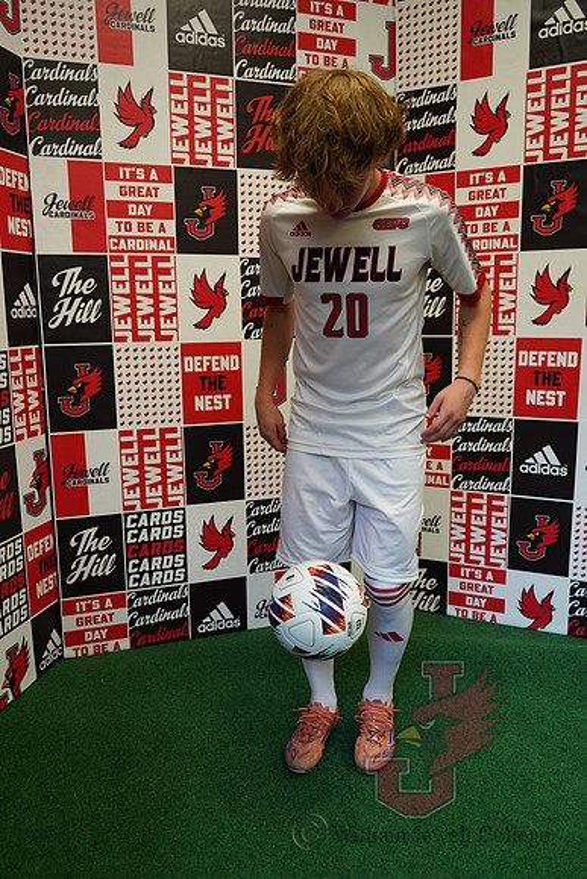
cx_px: 294
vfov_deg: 65.5
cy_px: 440
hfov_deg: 46.4
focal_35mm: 28
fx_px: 684
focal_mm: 28
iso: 1000
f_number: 4
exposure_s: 1/160
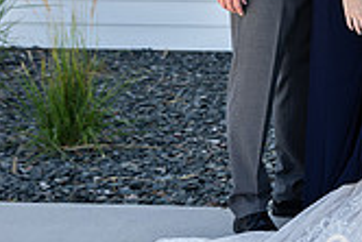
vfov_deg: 10.9
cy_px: -87
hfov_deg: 15.5
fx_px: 1228
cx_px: 541
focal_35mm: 122
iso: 100
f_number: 3.2
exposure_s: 1/160
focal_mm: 32
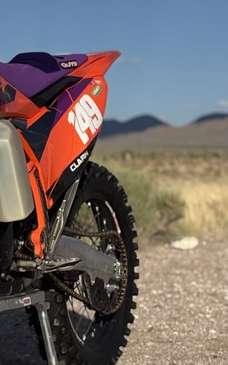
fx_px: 1373
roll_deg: +0.6
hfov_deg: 9.3
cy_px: 87
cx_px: -71
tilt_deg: +4.5
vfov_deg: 15.1
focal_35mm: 138
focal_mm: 5.96
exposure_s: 1/3788
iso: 40
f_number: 1.6
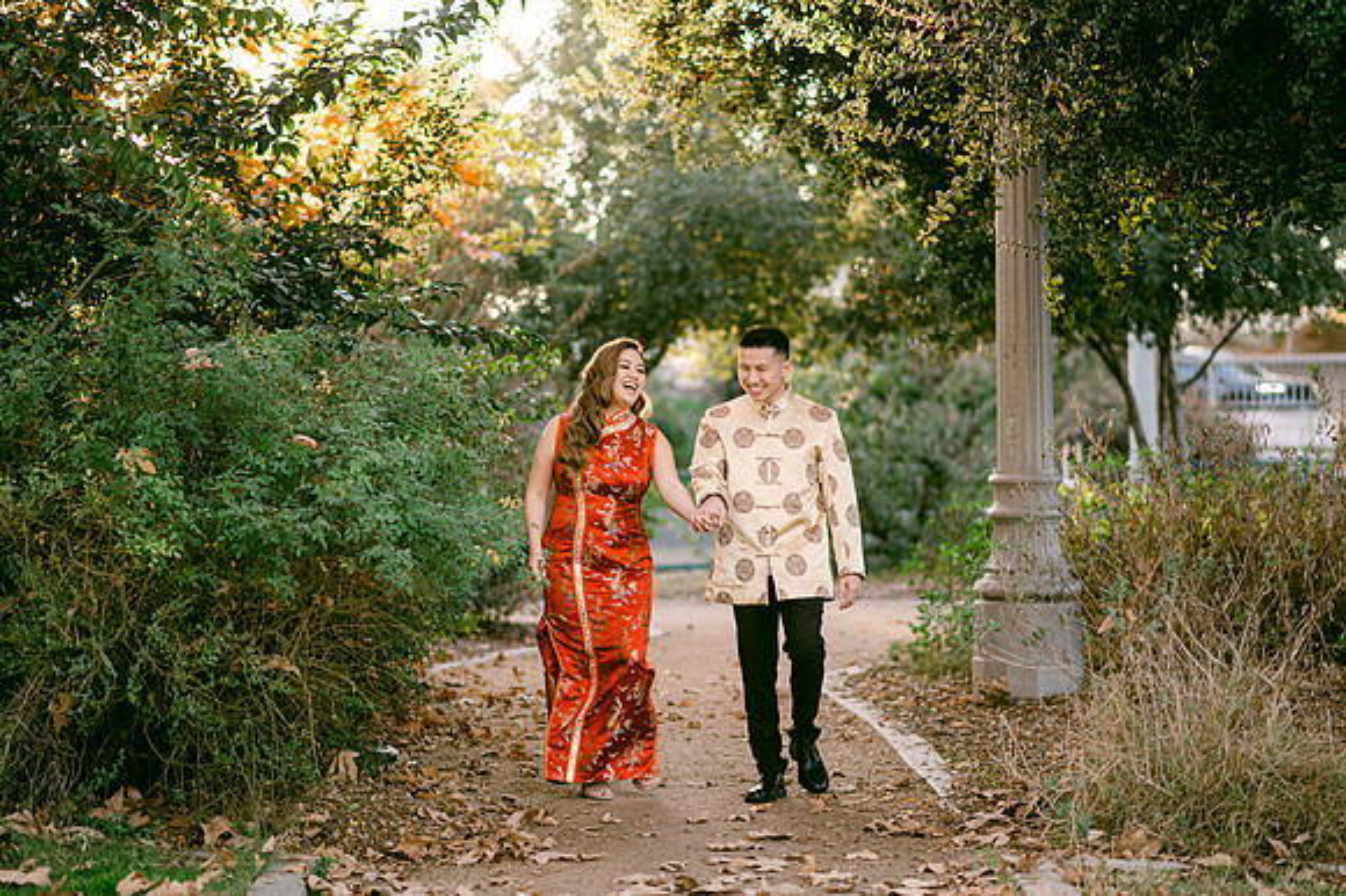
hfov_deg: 23.9
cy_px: 448
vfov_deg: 16.1
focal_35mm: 85
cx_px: 673
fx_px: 3176
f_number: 2
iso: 200
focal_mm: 85
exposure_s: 1/200
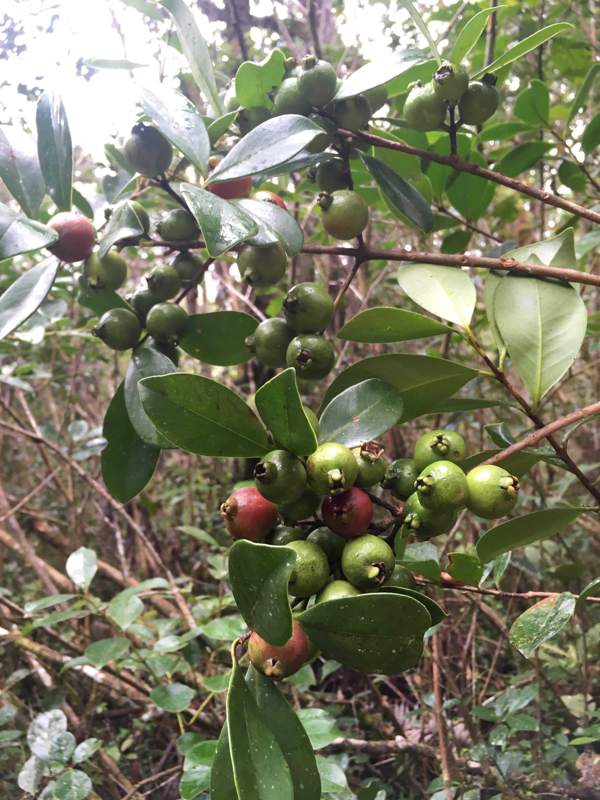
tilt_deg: -5.5
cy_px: 400
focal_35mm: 29
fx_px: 670
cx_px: 300
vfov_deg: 61.7
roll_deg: +3.1
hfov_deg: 48.2
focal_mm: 4.15
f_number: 2.2
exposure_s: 1/33
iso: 32
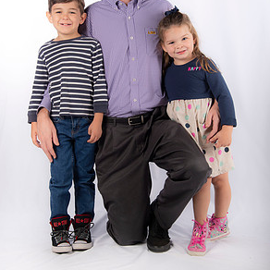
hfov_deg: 25.4
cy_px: 108
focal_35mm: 68
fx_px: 600
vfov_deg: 25.3
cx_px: 136
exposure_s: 1/200
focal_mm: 52
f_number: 5.6
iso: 100
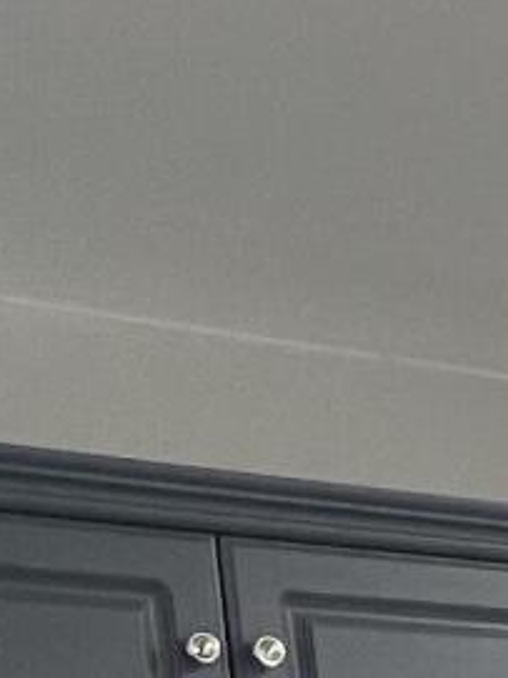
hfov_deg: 13.0
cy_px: 1419
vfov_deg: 15.5
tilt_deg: -11.3
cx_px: 1066
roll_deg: +3.1
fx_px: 1880
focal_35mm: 96
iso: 160
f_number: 1.8
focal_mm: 1.57
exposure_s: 1/60
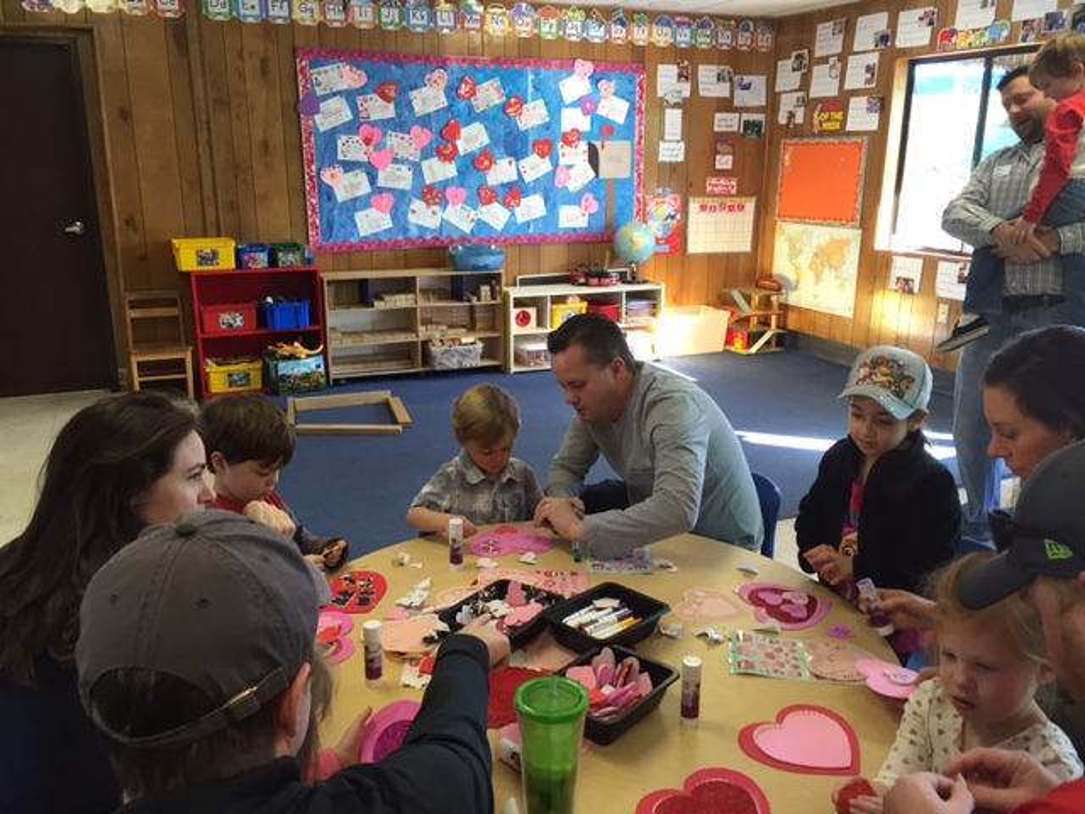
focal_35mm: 29
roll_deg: +0.1
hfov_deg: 61.7
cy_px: 407
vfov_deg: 48.2
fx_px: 909
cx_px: 542
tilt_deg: -16.0
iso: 80
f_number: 2.2
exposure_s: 1/33
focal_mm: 4.15
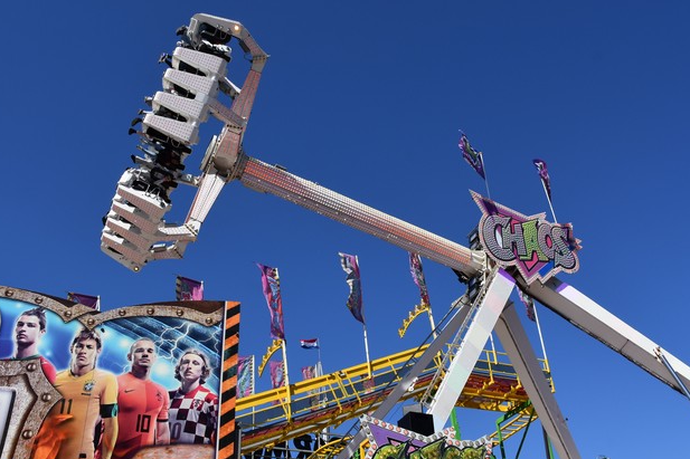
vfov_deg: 37.8
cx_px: 360
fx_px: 671
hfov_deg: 54.4
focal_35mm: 35
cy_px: 217
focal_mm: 18
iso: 160
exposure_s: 1/500
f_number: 8
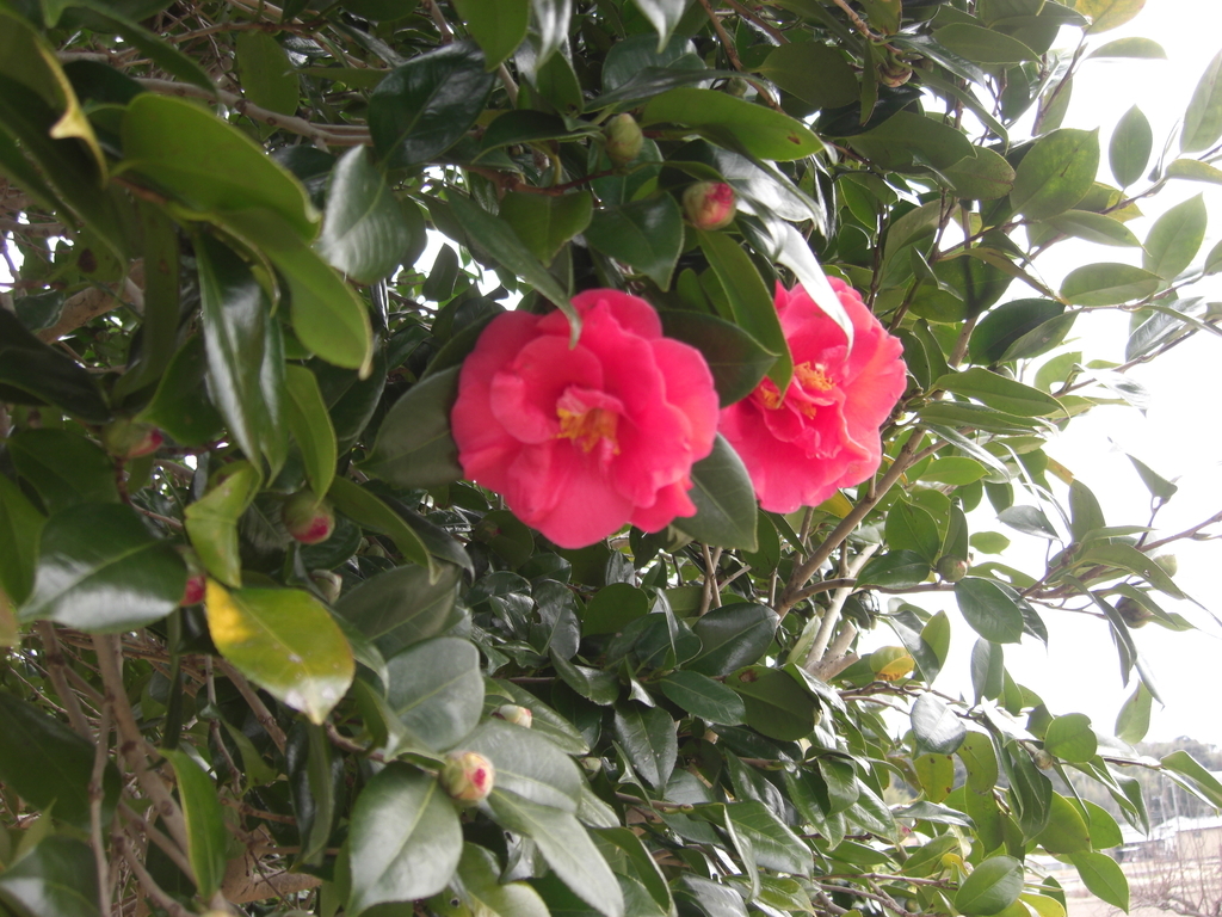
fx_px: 1341
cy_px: 458
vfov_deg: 37.7
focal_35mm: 38
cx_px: 611
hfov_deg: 49.0
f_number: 2.8
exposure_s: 1/60
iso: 80
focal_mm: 7.9
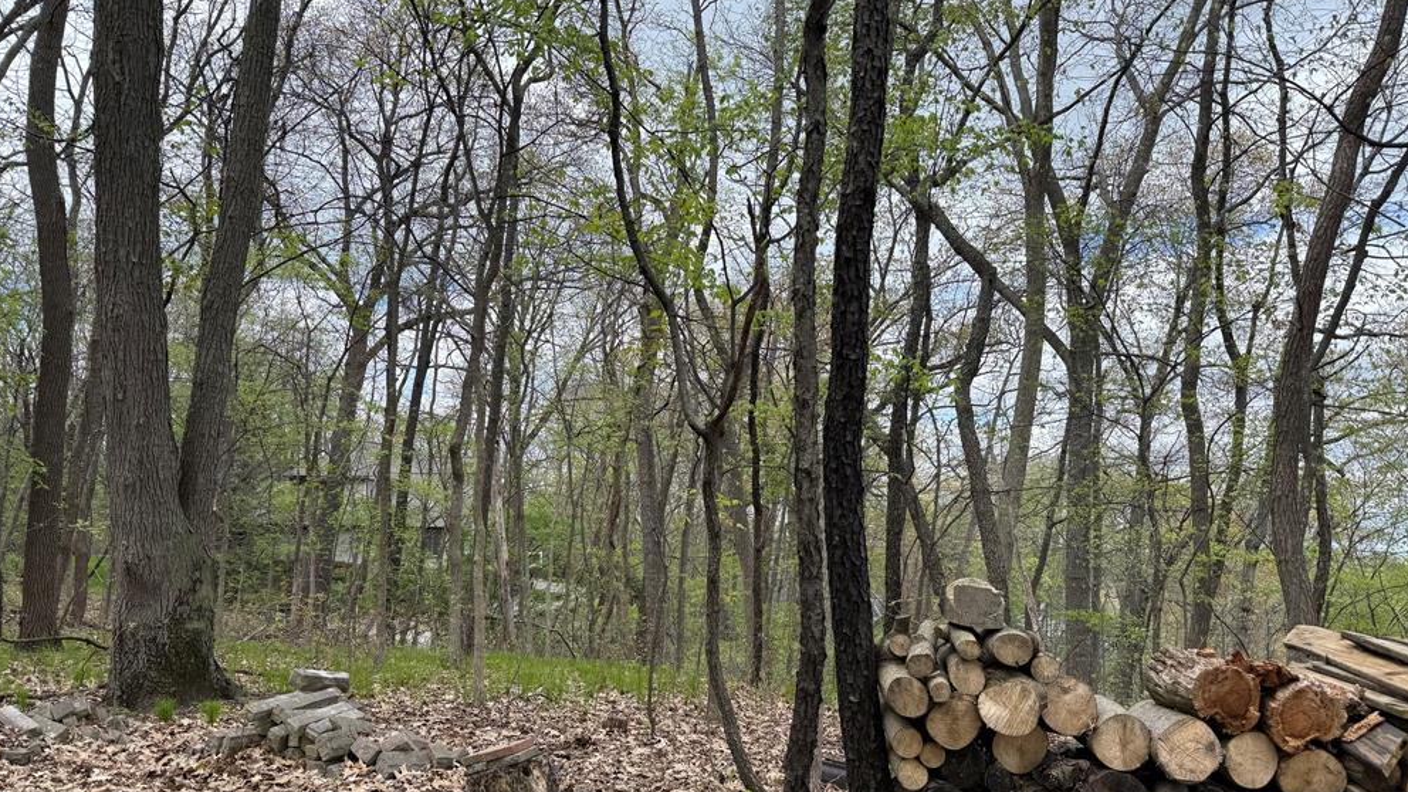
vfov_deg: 42.7
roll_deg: -1.1
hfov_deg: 69.9
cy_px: 466
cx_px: 690
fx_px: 1008
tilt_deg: +3.8
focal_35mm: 27
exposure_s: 1/1437
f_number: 1.78
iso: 80
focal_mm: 6.76
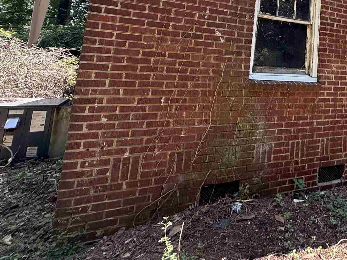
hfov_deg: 50.2
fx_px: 301
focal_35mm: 30
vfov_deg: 43.5
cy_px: 36
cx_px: 336
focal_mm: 2.22
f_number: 2.2
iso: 64
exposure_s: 1/121
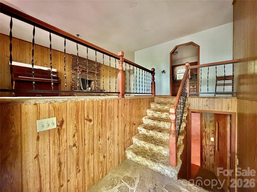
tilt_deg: -0.4
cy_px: 96
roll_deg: +0.7
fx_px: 104
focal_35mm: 14
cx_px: 128
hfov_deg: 102.1
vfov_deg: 85.7
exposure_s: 1/46
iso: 1250
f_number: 2.2
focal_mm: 2.22
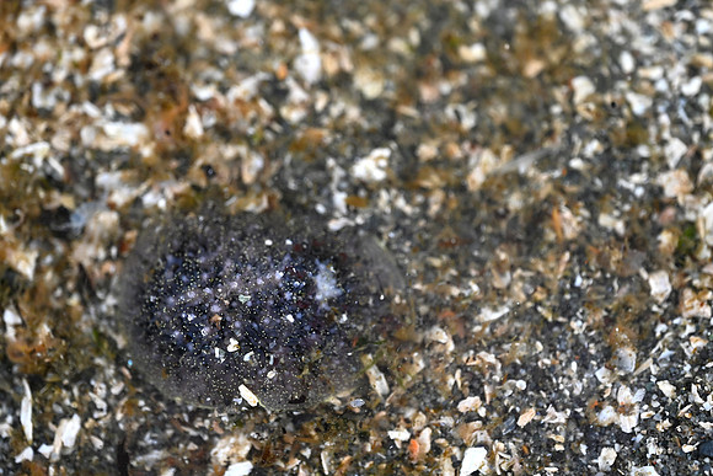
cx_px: 356
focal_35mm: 105
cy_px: 238
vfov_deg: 13.0
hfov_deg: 19.5
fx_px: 2080
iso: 640
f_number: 3.2
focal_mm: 105
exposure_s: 1/125
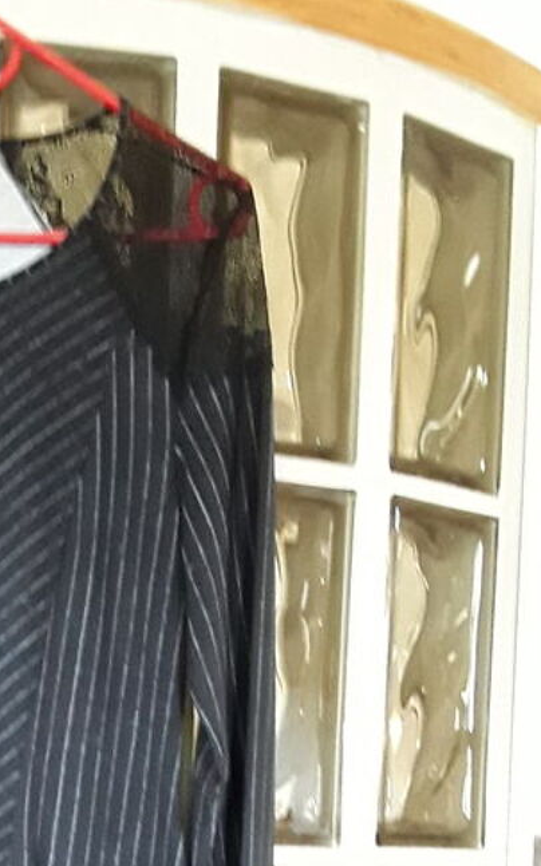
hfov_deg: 21.1
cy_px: 871
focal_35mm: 59
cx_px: -28
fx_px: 1393
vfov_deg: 31.8
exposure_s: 1/17
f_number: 1.9
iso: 320
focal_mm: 2.91
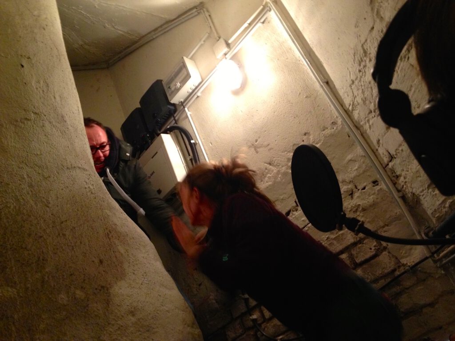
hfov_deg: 52.6
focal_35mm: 35
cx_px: 228
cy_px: 170
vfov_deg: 40.7
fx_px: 460
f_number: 2.4
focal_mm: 4.28
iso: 200
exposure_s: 1/20
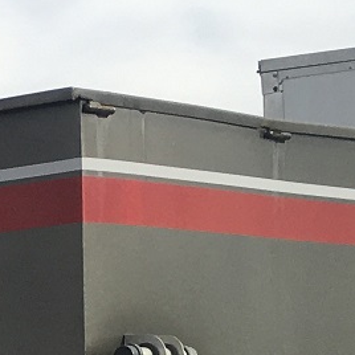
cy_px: 551
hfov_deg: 8.2
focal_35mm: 193
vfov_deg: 8.8
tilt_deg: -4.4
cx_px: -542
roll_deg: +0.4
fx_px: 2239
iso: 25
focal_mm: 4.15
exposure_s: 1/1603
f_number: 2.2
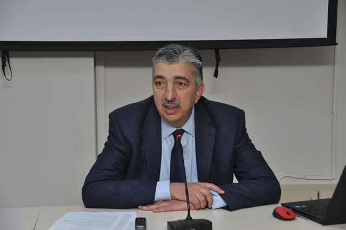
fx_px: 1008
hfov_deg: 19.5
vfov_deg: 13.0
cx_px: 173
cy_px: 115
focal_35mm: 105
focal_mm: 70
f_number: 5
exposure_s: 1/60
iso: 320
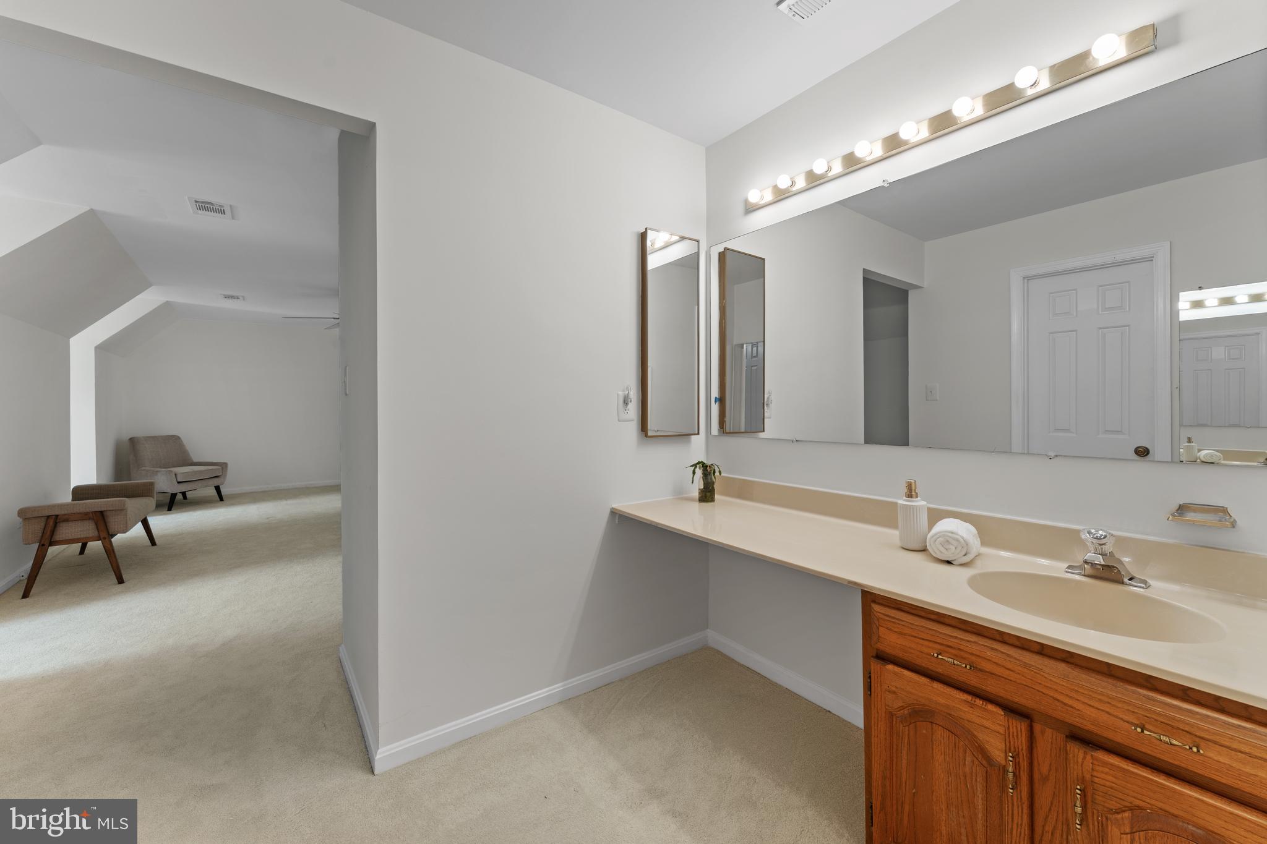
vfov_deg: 81.2
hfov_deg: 104.3
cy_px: 422
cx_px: 634
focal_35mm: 14
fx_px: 493
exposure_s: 1/2.5
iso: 100
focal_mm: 14
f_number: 8
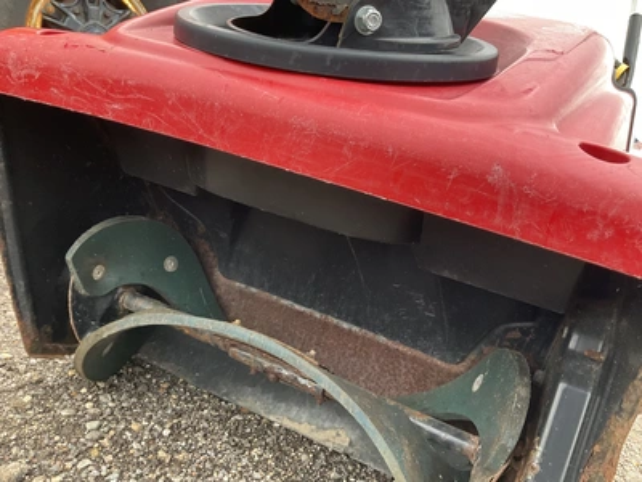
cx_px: 321
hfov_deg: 61.7
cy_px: 241
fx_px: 538
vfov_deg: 48.2
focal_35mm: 29
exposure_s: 1/107
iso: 64
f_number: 1.8
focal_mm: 3
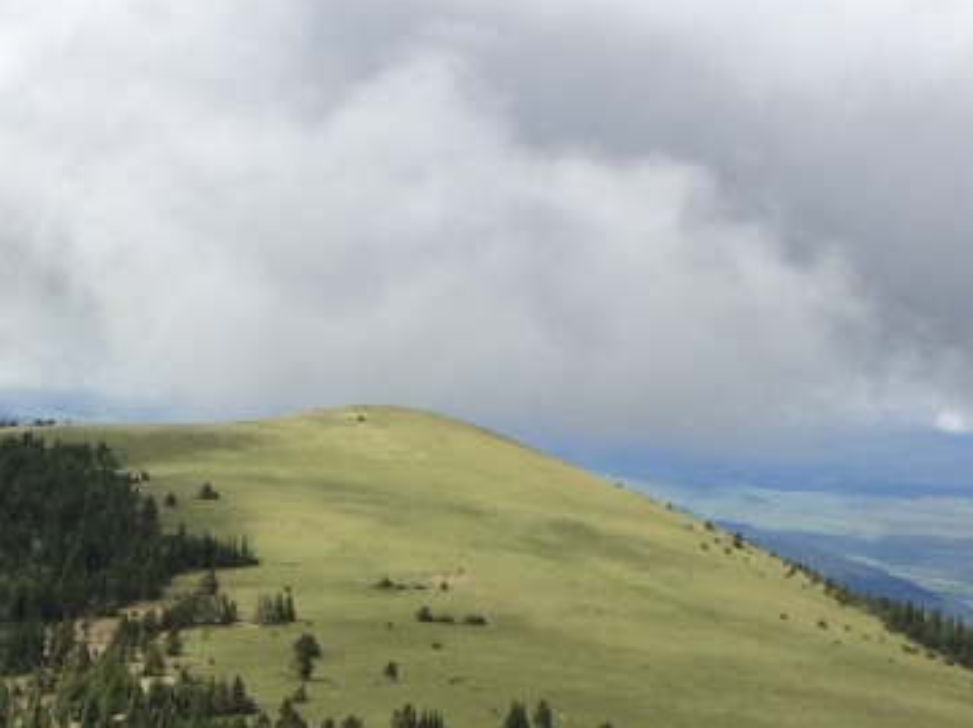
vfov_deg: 17.1
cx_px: -133
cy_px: 839
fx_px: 2331
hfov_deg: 22.1
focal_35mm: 83
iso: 32
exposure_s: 1/2283
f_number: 2.2
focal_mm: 4.15
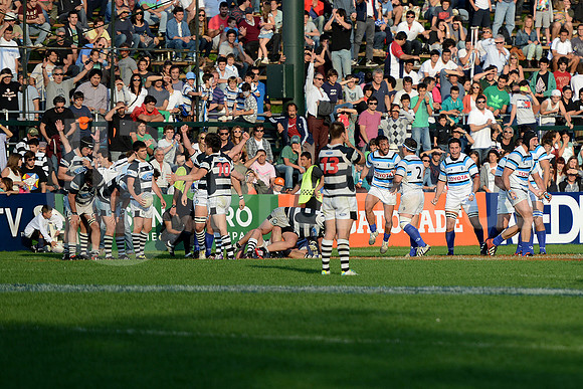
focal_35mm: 195
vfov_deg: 7.0
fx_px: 3159
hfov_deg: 10.5
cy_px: 194
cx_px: 292
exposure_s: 1/2000
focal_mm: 195
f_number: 2.8
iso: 320
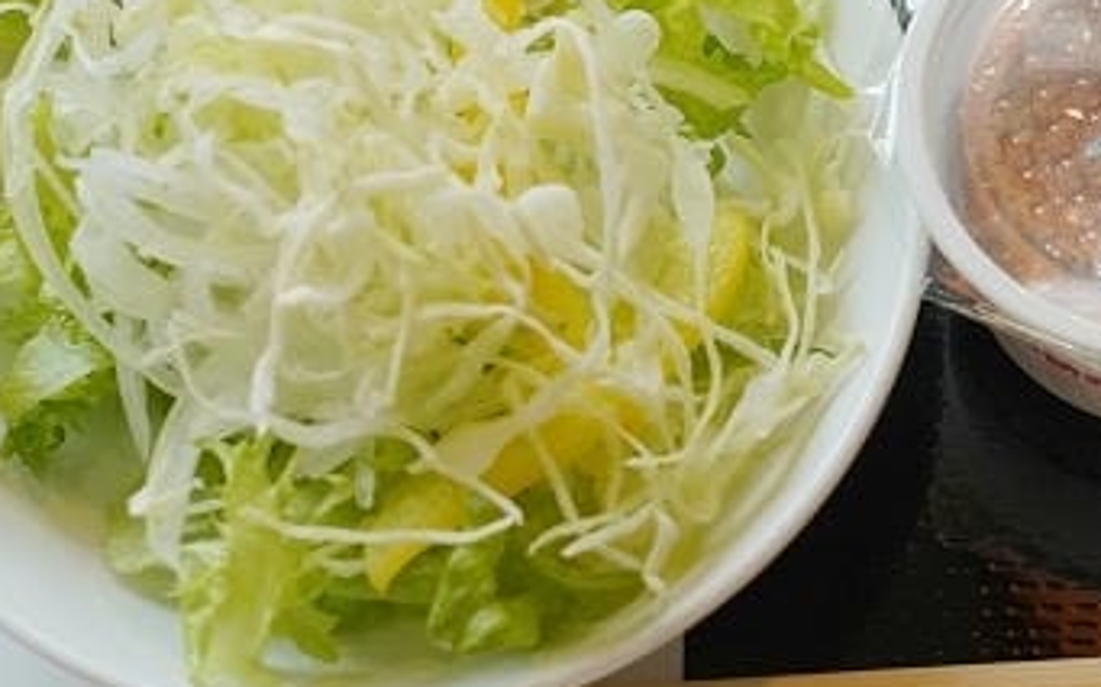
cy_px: -119
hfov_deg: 14.1
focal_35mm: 147
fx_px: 4410
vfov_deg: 8.8
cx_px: 994
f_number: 4
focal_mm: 41
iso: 1250
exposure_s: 1/160
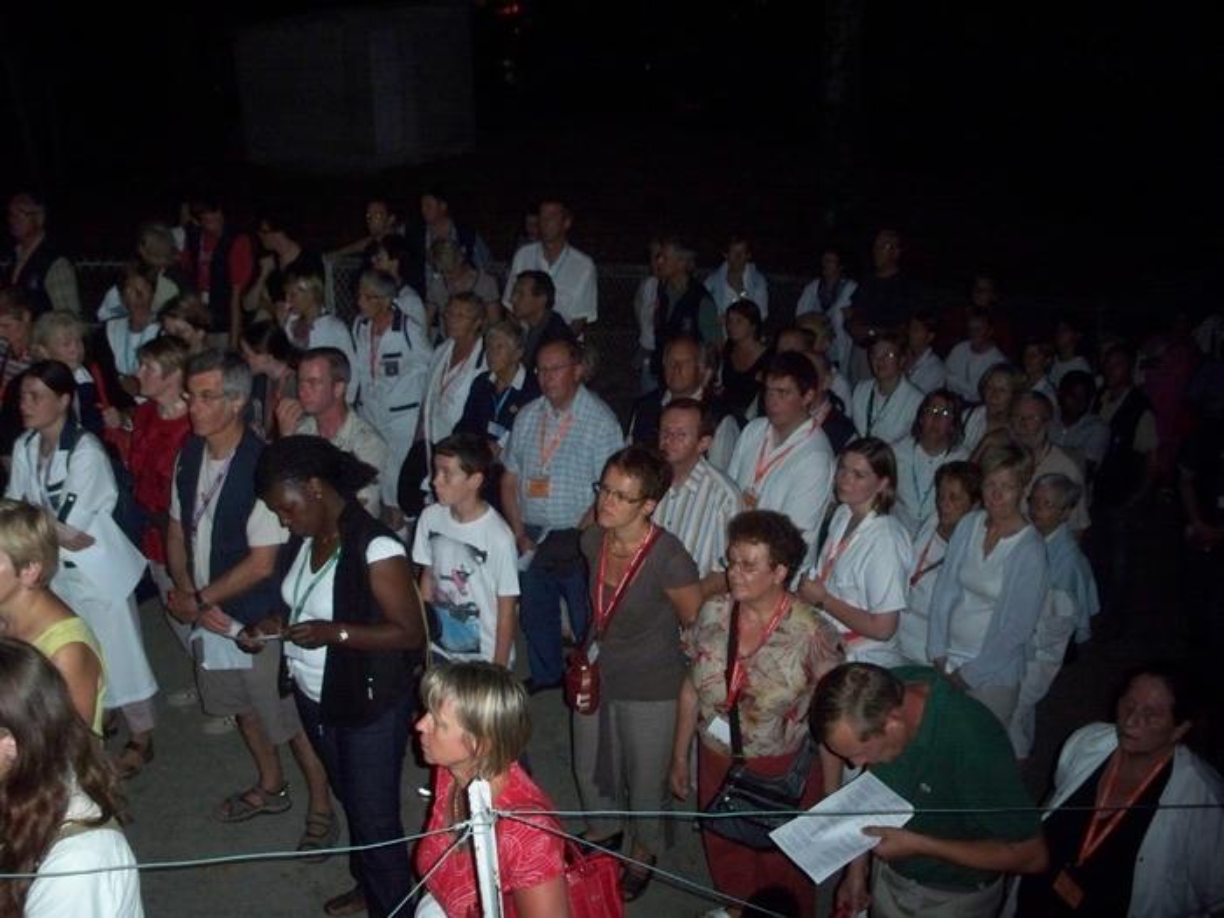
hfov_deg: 50.1
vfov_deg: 38.7
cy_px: 459
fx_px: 1308
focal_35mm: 37
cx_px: 612
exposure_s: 1/8
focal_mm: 7.9
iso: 400
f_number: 3.4
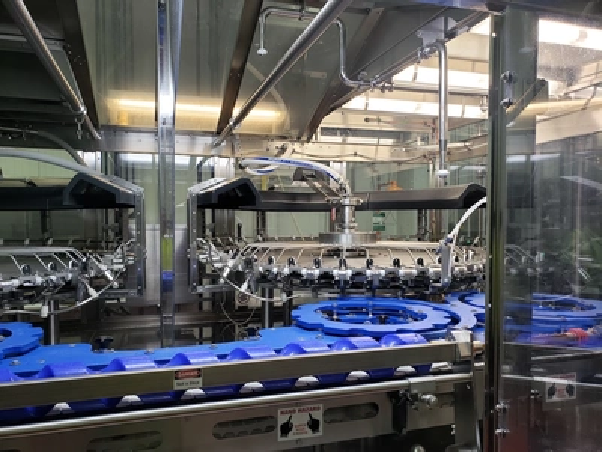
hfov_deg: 67.3
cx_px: 301
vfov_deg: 53.1
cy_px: 226
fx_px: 452
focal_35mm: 26
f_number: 2.4
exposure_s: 1/60
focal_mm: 4.3
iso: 100
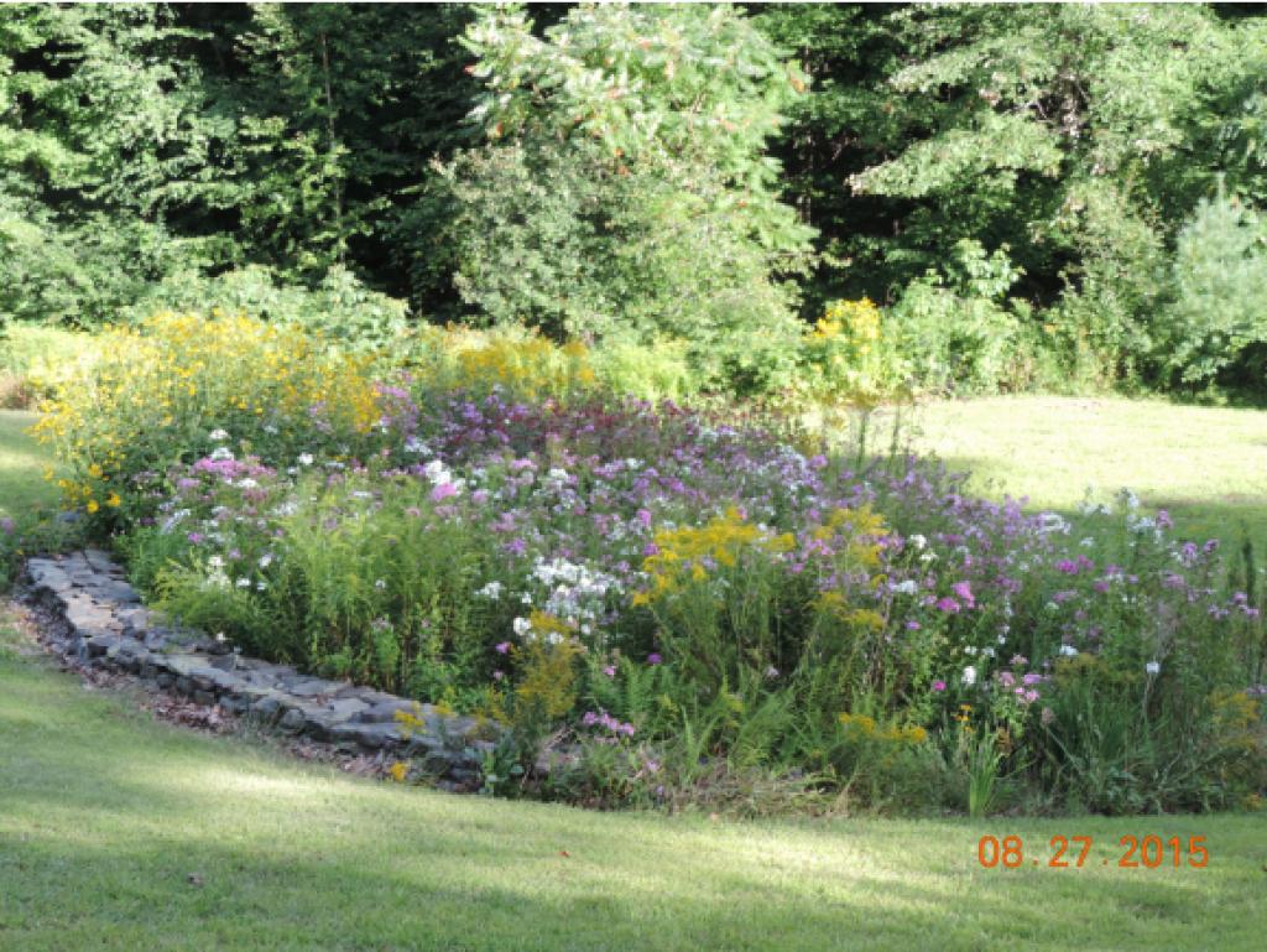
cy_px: 476
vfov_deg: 21.0
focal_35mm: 70
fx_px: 2563
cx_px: 634
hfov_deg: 27.8
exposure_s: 1/80
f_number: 3.9
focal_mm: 12.4
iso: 80
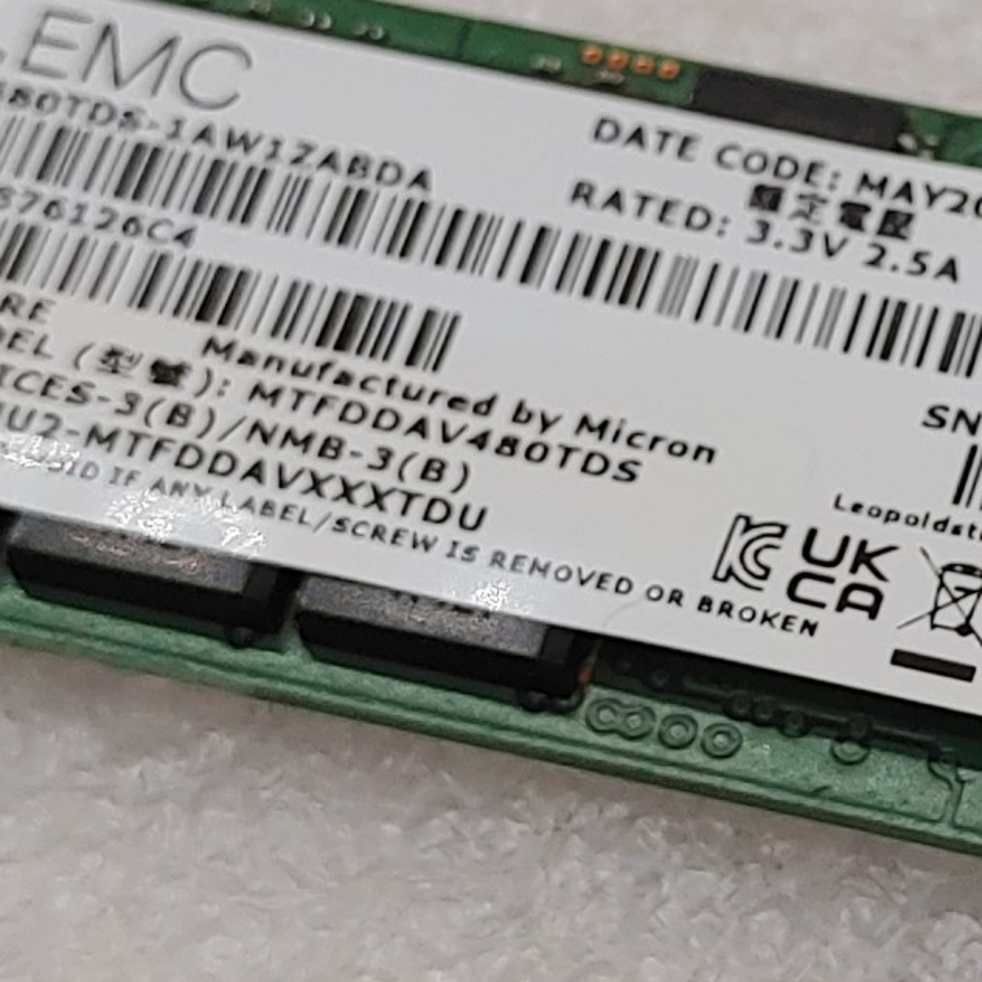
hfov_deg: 12.7
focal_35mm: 135
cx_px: 1057
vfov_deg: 12.9
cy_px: 407
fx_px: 4333
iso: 50
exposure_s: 1/235
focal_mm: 4.36
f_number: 1.8
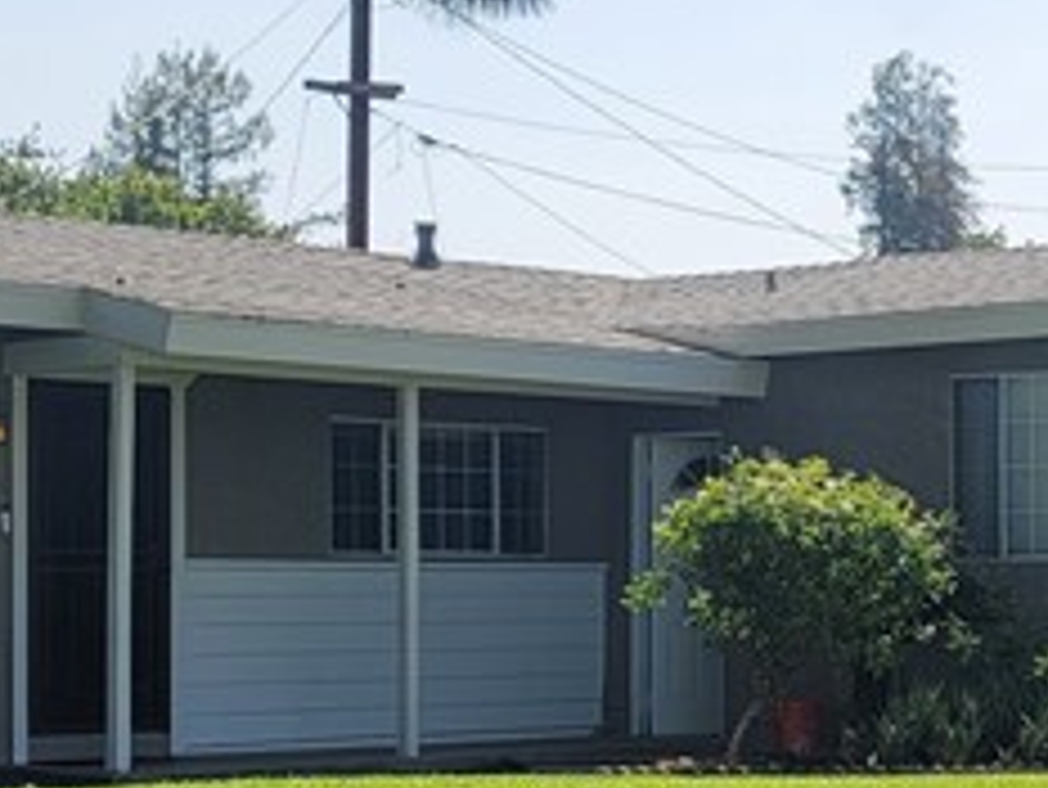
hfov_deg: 17.0
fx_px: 3332
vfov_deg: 13.4
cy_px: 554
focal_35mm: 110
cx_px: 1309
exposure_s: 1/957
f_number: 1.8
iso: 20
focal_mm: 7
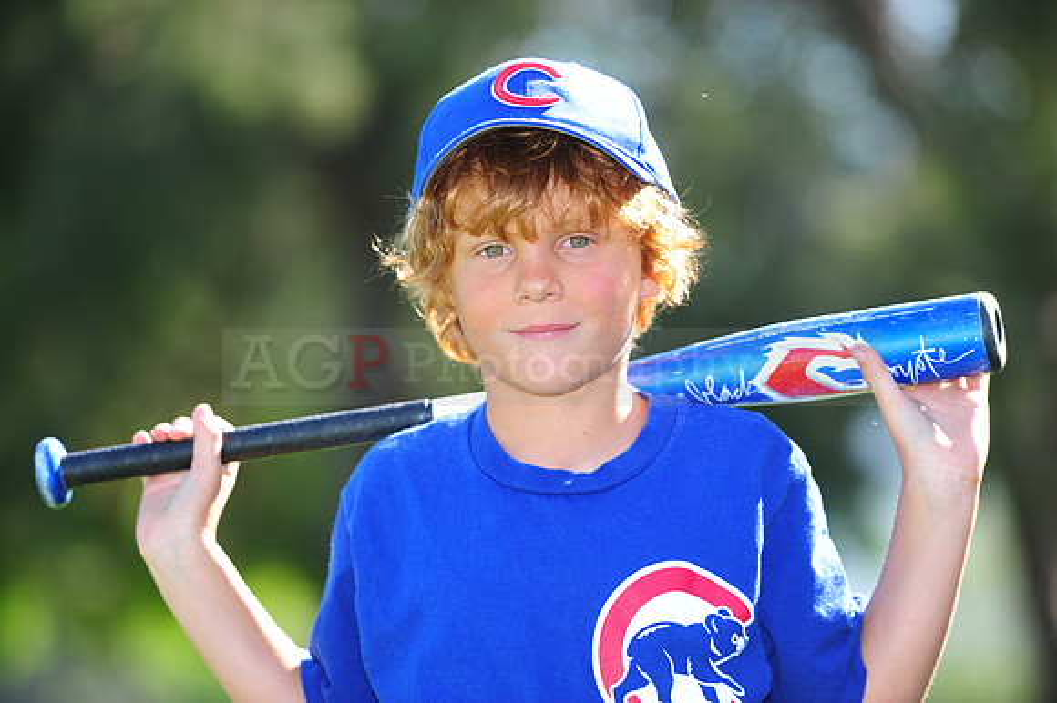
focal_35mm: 200
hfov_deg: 10.3
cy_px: 352
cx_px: 528
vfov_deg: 6.9
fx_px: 5869
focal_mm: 200
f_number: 4.5
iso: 200
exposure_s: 1/320
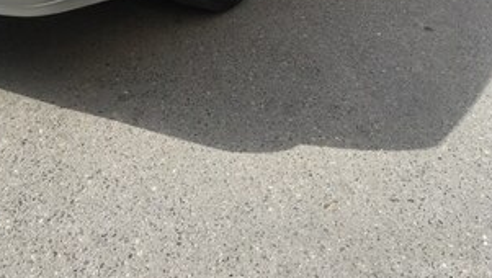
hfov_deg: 39.7
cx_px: 204
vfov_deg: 20.4
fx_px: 679
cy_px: -116
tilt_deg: -14.1
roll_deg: -0.5
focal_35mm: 52
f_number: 2.2
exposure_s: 1/769
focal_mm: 4.15
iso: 25
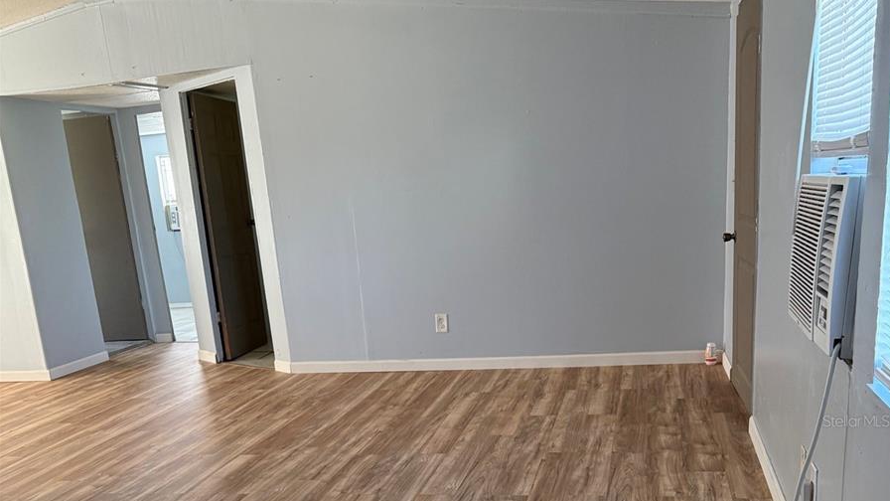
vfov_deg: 32.5
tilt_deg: -14.7
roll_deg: +2.6
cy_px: 420
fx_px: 826
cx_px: 446
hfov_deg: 56.6
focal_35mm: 35
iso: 200
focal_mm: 6.76
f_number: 1.78
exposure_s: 1/85
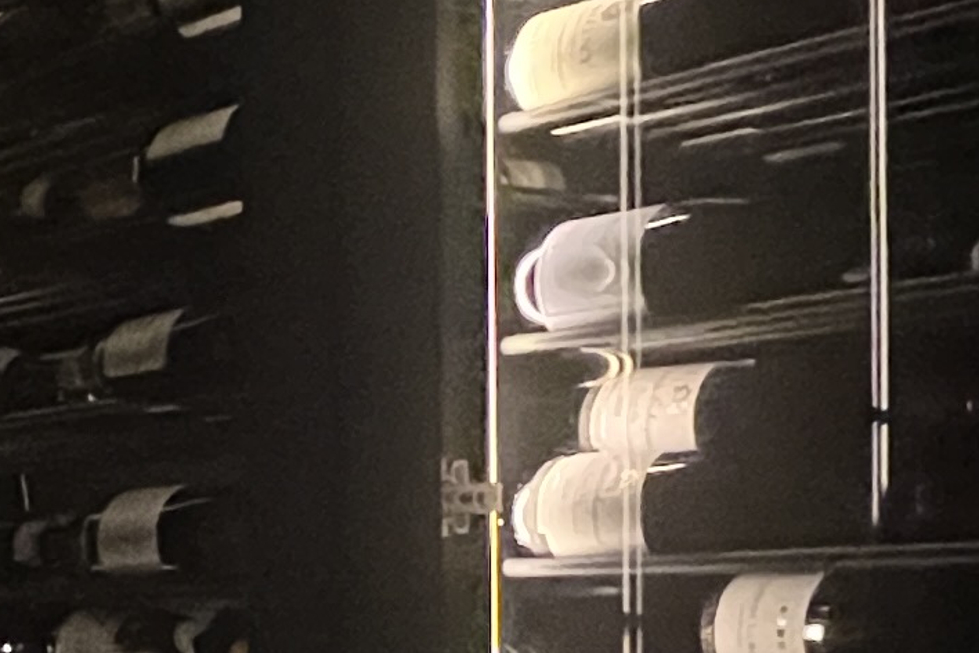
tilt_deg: -0.4
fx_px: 2094
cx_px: -236
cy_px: 670
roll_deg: +1.7
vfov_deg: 17.3
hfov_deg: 23.7
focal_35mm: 77
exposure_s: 1/29
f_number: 1.8
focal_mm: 1.57
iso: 2000
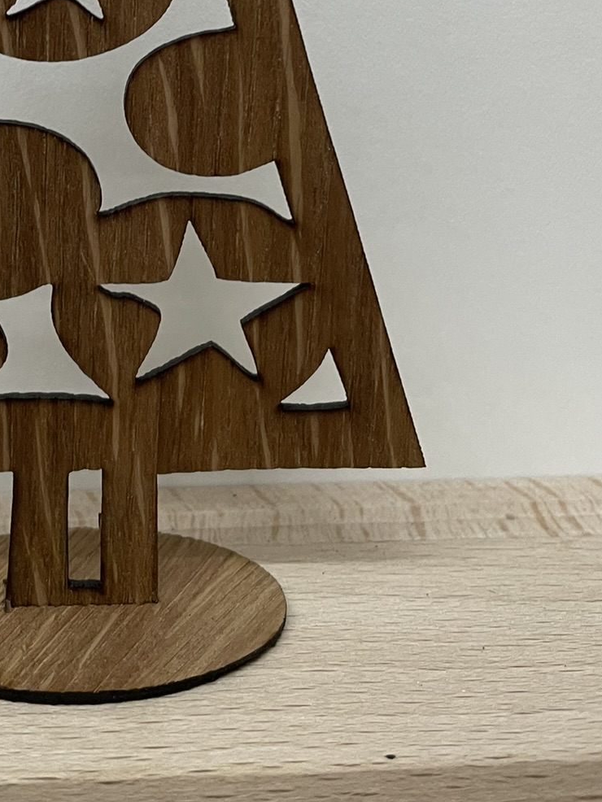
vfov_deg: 33.3
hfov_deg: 26.6
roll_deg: +0.1
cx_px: 126
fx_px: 1252
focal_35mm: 54
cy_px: 48
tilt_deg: -7.3
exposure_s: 1/50
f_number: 1.6
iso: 100
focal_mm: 4.2
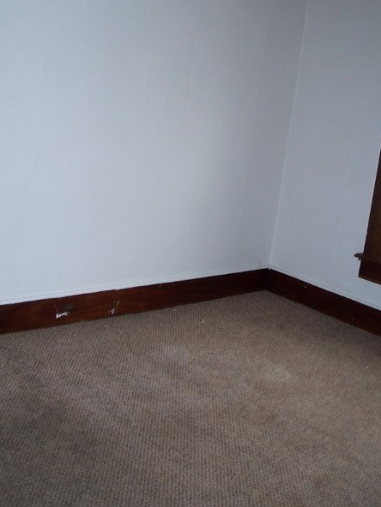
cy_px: 200
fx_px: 704
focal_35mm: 48
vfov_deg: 39.5
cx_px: 208
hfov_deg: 30.2
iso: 125
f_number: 2.8
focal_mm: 7.8
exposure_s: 1/60
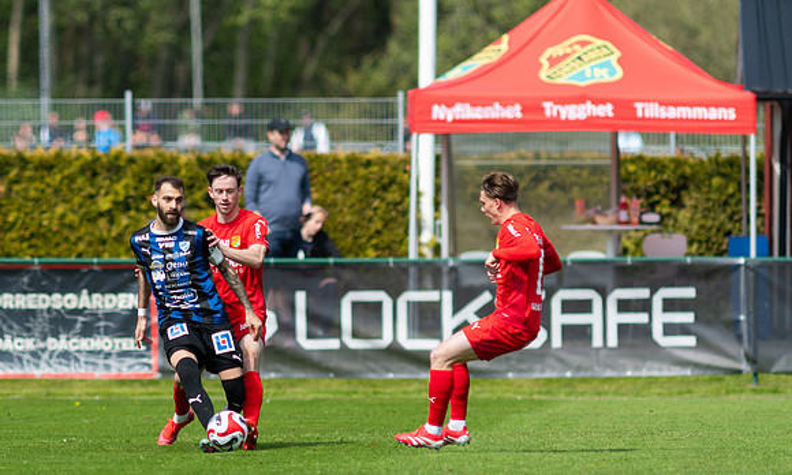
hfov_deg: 3.3
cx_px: 239
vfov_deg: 2.0
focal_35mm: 647
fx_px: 13813
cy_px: 329
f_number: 3.2
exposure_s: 1/2000
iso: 125
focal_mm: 300
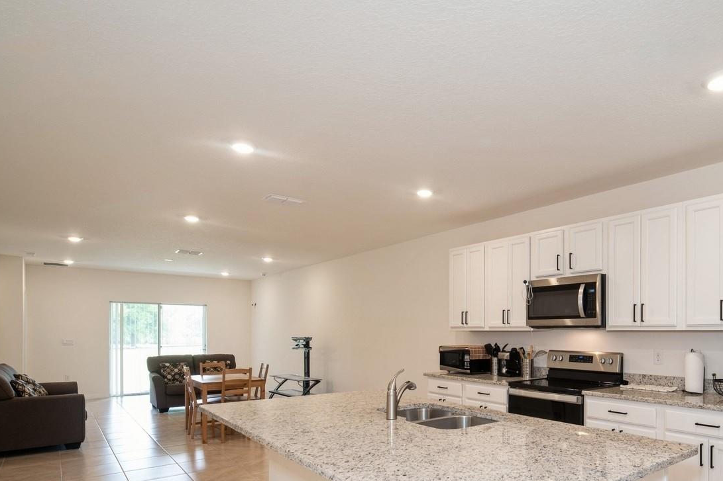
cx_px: 459
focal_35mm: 22
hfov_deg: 77.0
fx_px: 442
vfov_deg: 55.7
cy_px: 331
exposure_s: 1/5
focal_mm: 15
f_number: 8
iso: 200
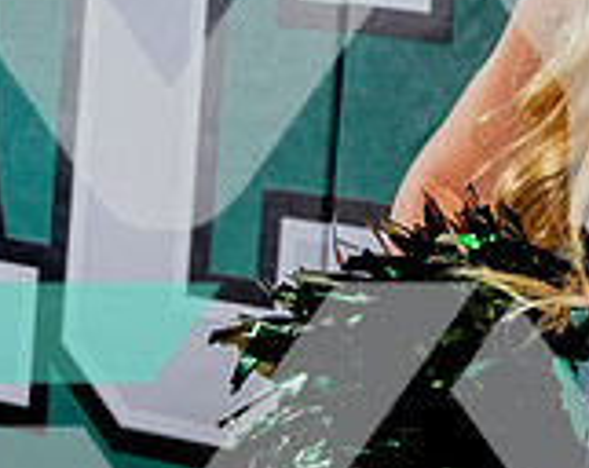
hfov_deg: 9.9
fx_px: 3321
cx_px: 789
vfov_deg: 8.1
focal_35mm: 191
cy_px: 196
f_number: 9
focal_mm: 41
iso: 200
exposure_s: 1/250
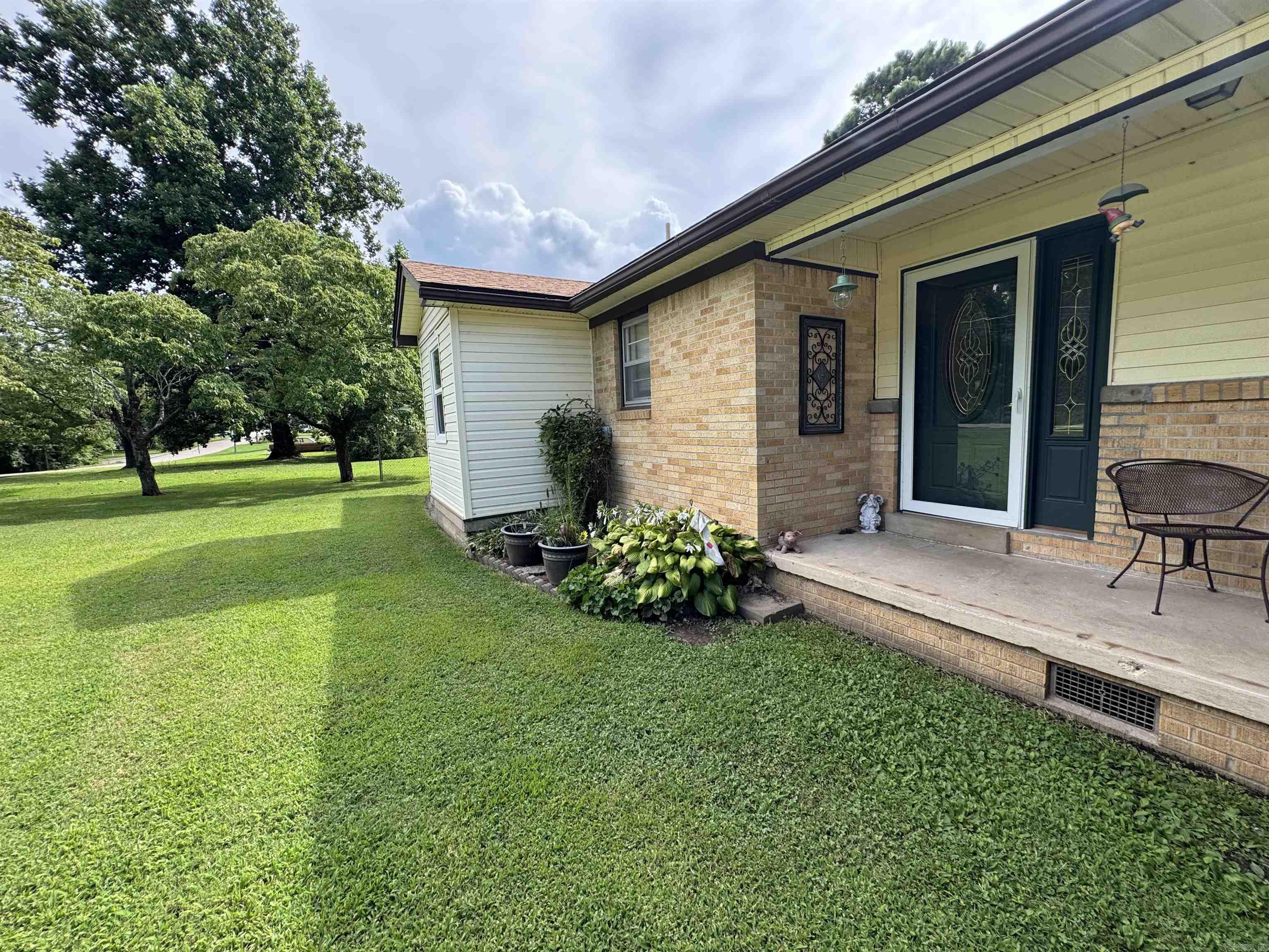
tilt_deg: -6.7
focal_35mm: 14
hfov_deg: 102.1
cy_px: 476
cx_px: 634
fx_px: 513
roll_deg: +1.9
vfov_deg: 85.7
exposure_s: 1/375
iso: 40
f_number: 2.2
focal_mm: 2.22
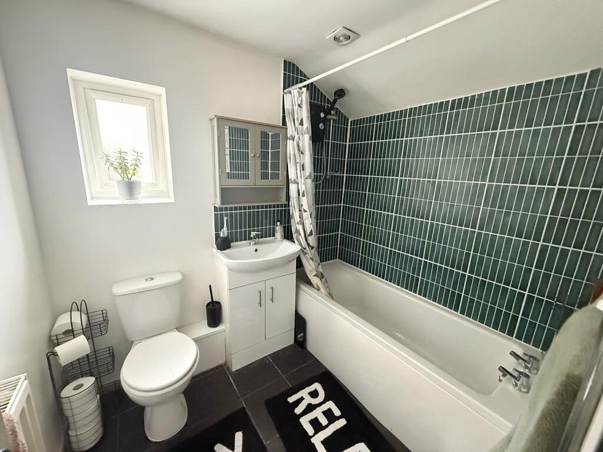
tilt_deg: -12.7
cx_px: 302
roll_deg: -1.9
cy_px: 226
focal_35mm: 14
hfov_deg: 102.1
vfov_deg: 85.7
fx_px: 244
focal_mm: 2.22
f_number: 2.2
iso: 1250
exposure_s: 1/60
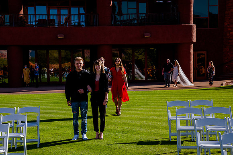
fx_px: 468
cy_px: 90
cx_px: 97
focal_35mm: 72
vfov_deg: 18.8
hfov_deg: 27.9
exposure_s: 1/160
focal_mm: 62
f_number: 10
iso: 125
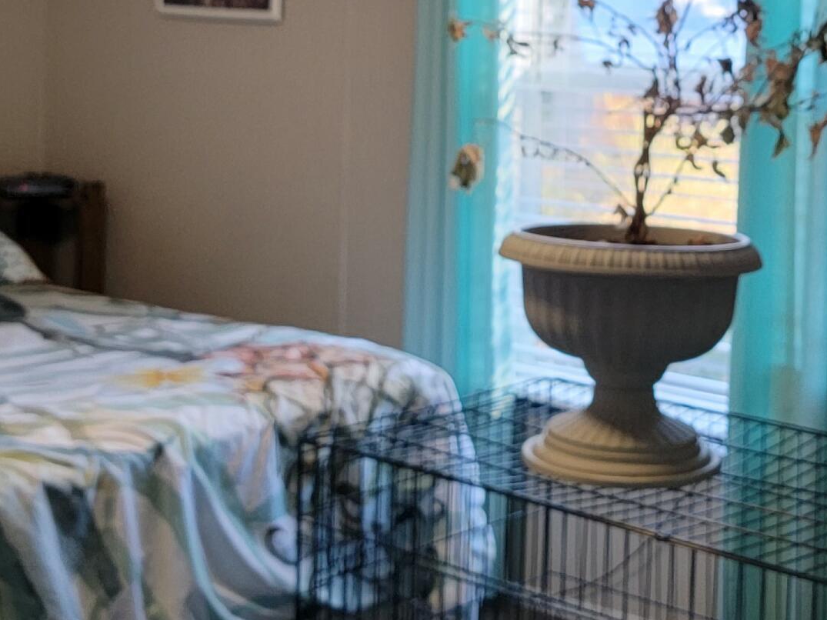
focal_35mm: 67
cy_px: 84
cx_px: 612
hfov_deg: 28.6
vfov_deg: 21.5
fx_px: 1600
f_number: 1.8
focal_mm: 6.7
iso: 200
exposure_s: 1/60
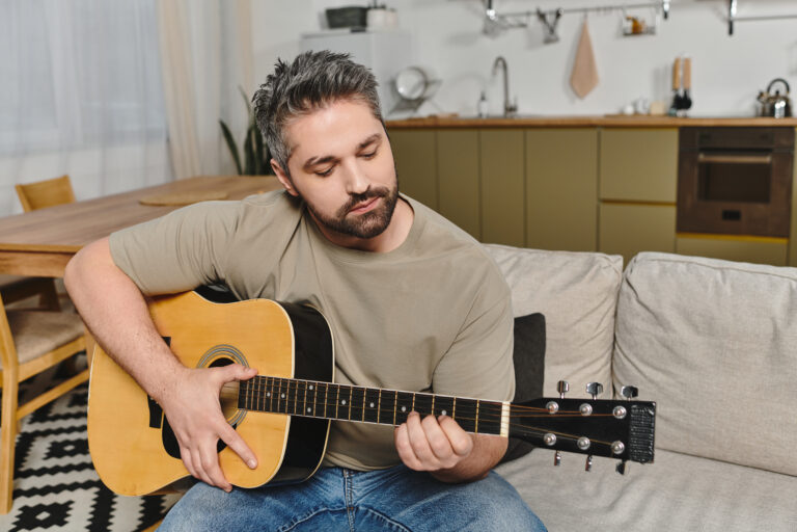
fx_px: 775
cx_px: 398
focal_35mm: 35
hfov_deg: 54.4
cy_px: 266
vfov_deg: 37.9
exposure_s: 1/200
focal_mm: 35
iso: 100
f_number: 4
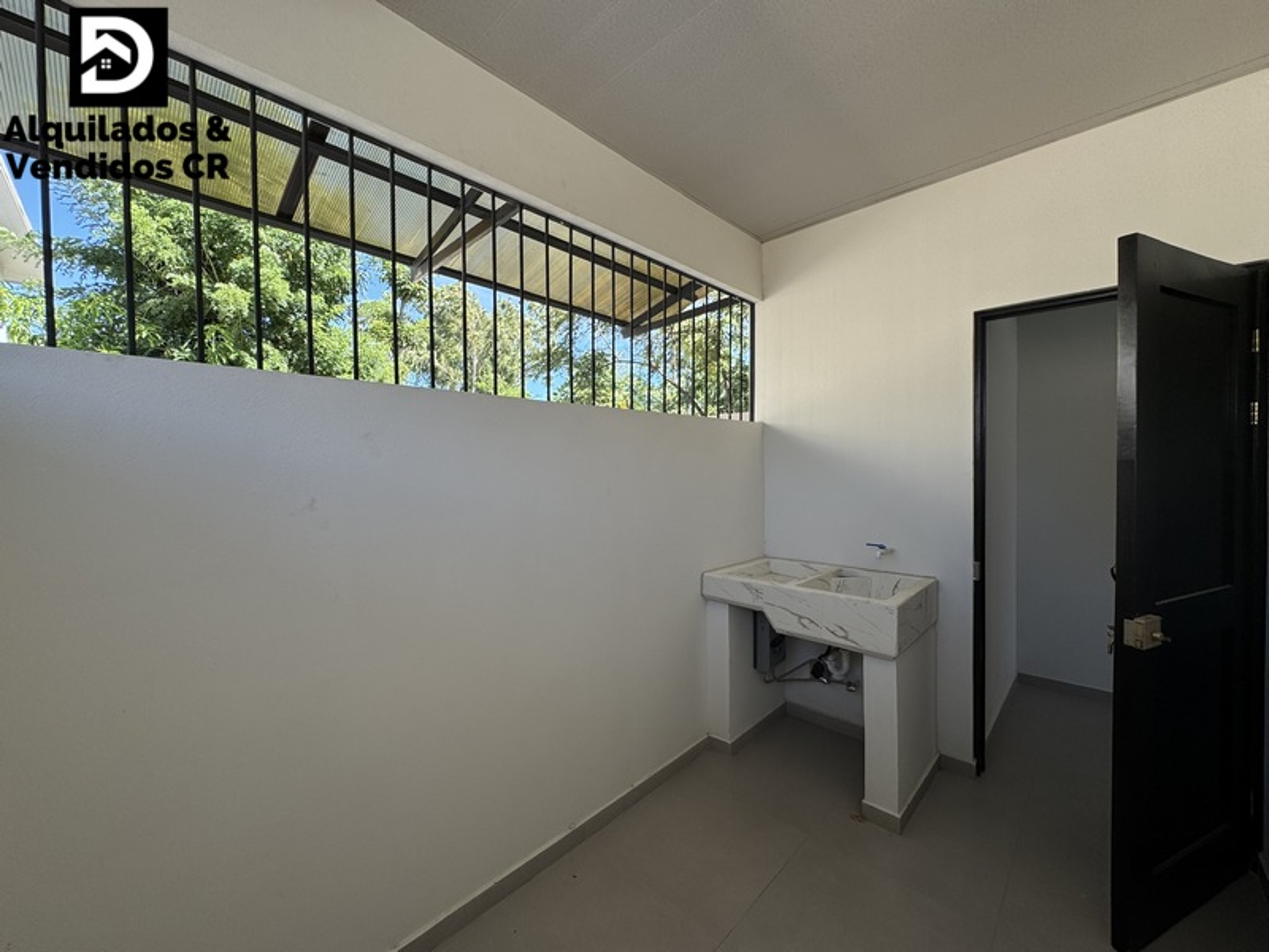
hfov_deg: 102.1
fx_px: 513
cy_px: 476
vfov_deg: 85.7
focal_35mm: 14
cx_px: 634
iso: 40
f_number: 2.2
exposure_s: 1/328
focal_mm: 2.22
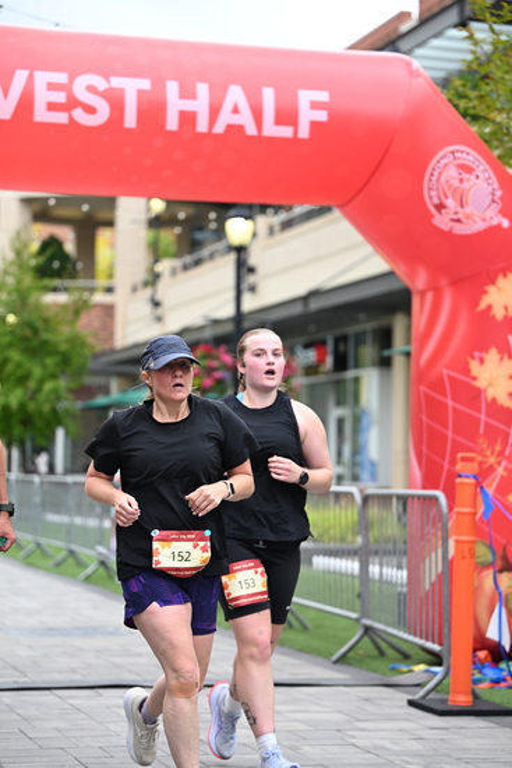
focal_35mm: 87
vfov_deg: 23.4
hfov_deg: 15.7
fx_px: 1855
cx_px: 256
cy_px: 384
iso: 640
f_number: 2.8
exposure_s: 1/2000
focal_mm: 87
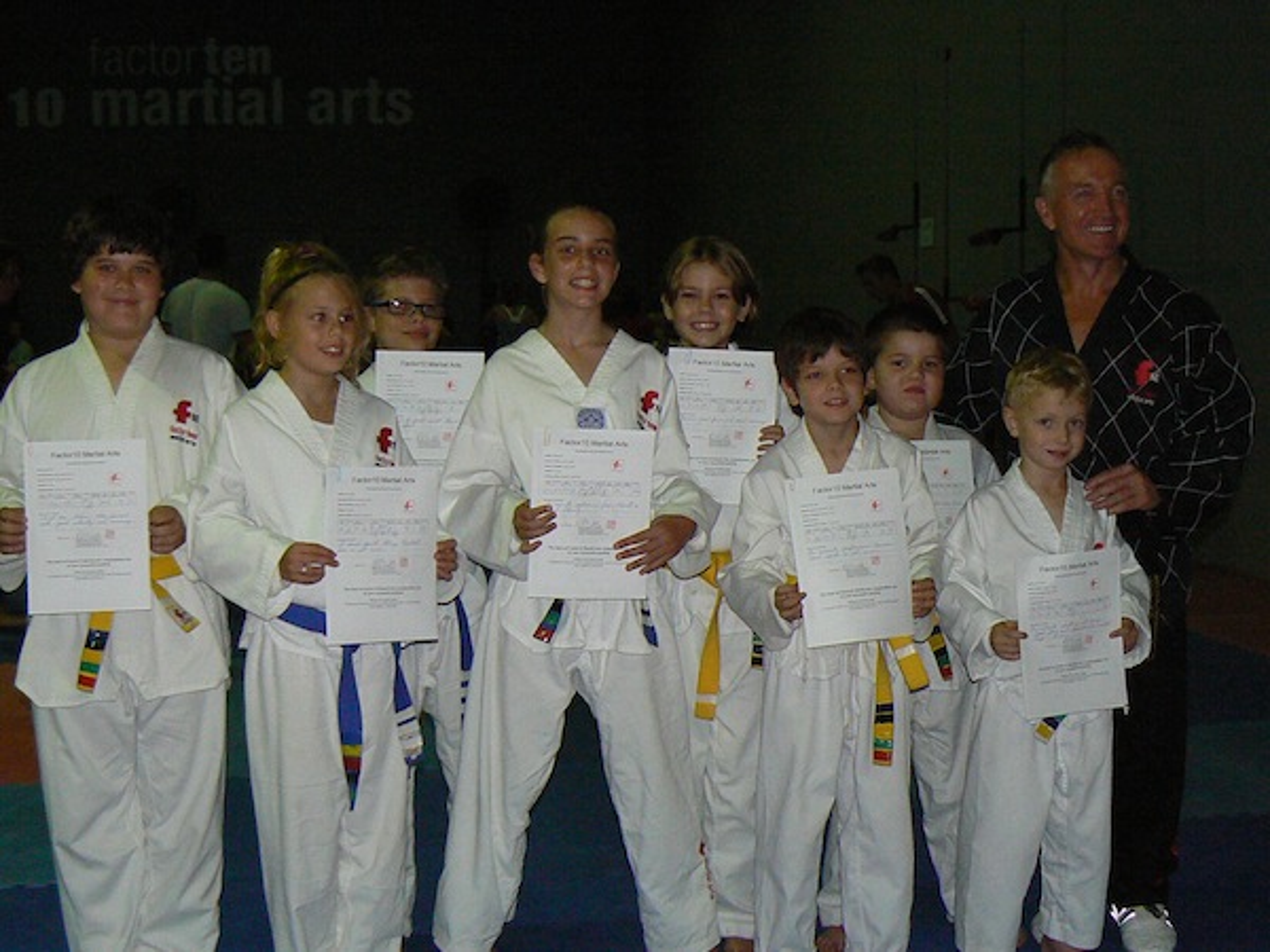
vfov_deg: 29.1
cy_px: 476
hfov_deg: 38.2
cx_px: 635
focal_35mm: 50
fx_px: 1834
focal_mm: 6.1
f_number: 2.8
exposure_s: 1/40
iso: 200
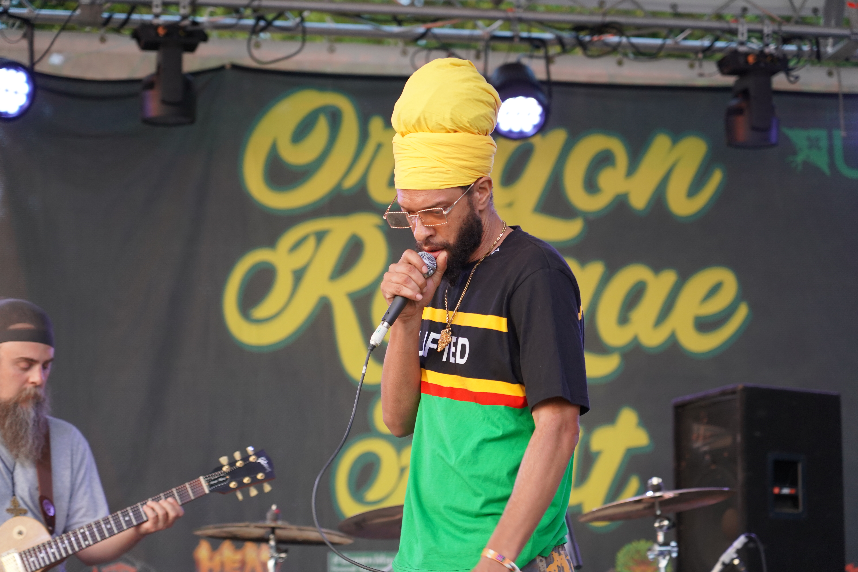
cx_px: 429
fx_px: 2502
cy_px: 286
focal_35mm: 105
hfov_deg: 19.5
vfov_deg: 13.0
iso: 1000
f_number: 4
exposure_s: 1/160
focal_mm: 105
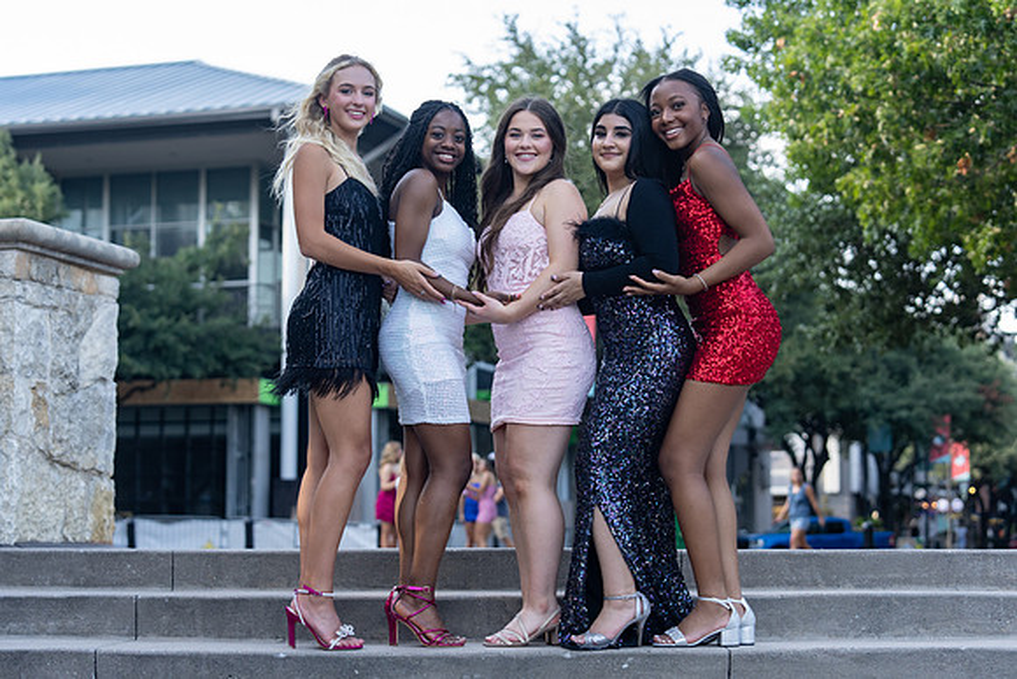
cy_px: 340
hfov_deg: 27.4
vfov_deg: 18.5
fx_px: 2088
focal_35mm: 74
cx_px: 508
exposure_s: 1/320
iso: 320
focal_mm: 70
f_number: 3.5
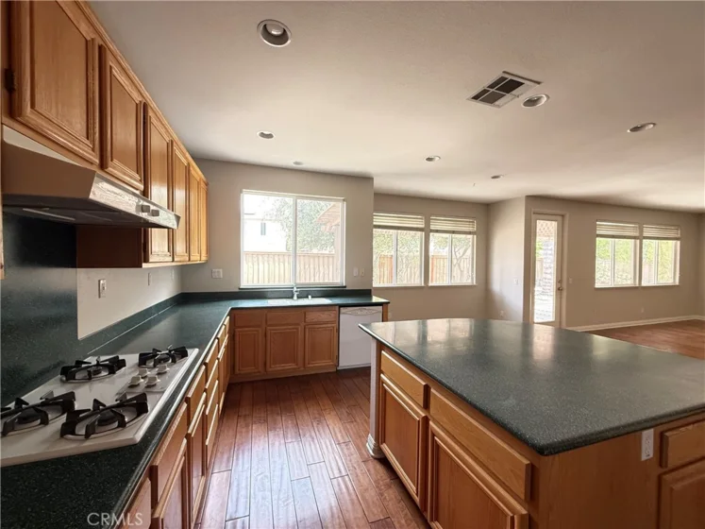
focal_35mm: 14
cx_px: 352
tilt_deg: -0.5
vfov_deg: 85.7
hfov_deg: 102.1
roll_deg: -0.8
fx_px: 285
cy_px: 264
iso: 320
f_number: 2.2
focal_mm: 2.22
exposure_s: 1/68
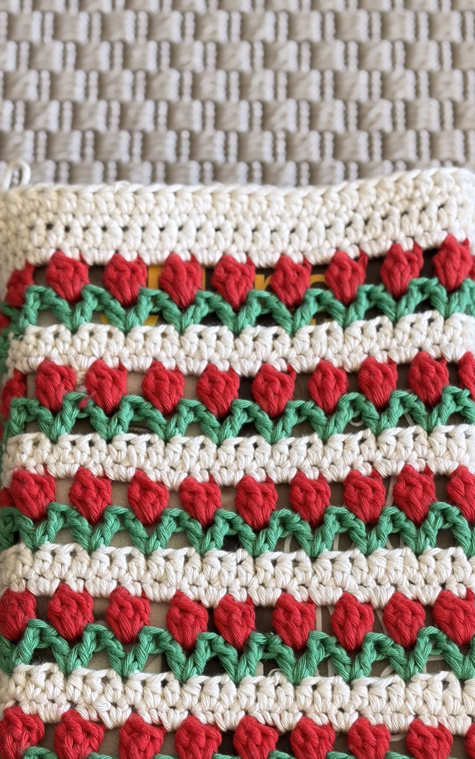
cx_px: 249
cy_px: 546
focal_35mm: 83
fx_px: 1719
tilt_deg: -68.6
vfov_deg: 24.7
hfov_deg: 15.7
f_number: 1.6
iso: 40
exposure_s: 1/122
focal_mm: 5.96
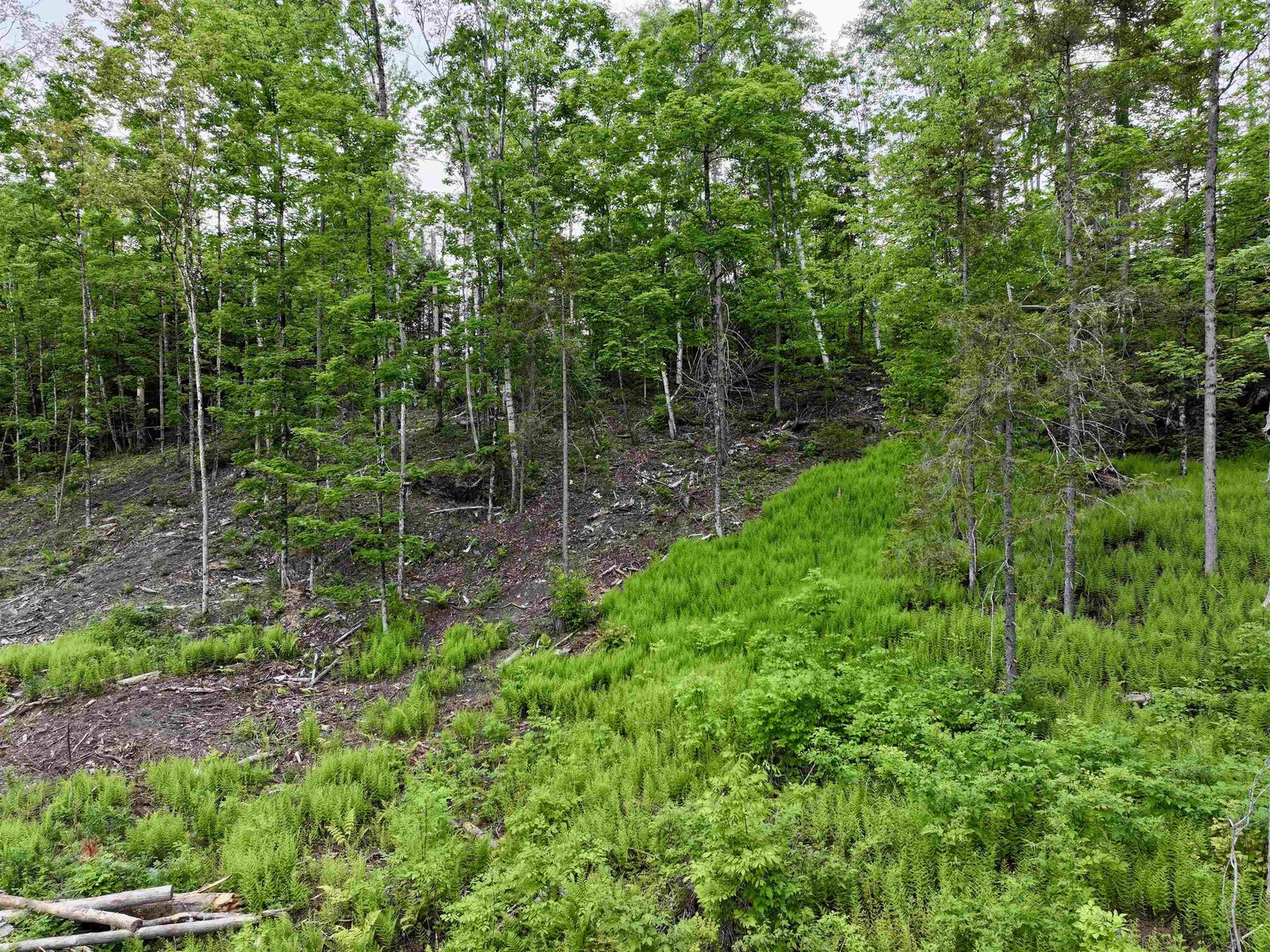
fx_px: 881
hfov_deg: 71.6
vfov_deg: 56.8
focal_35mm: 24
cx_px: 635
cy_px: 476
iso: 100
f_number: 3.5
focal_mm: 12.29
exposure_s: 1/200
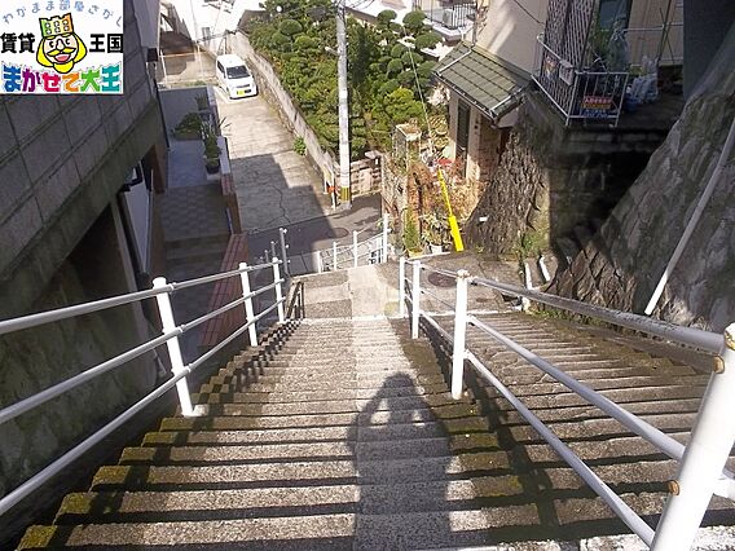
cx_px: 368
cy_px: 276
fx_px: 616
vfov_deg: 48.2
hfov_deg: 61.7
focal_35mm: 29
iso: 80
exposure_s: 1/250
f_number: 5.6
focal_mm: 4.1
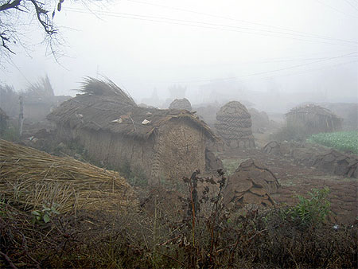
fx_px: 404
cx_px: 179
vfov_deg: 36.9
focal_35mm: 39
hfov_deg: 47.8
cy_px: 134
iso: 100
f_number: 2.8
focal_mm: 8
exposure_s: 1/139
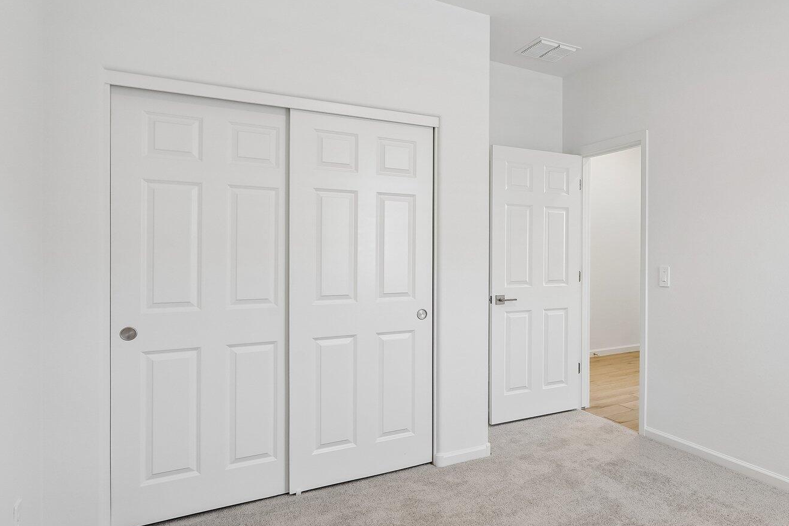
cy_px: 250
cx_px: 591
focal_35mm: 25
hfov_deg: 67.0
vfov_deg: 51.3
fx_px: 548
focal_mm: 16
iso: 400
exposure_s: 1/13
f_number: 8
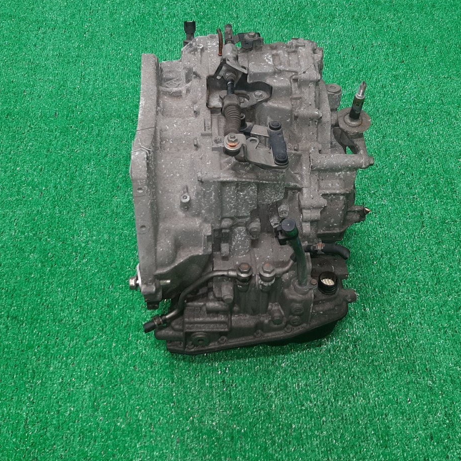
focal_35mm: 36
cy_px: 206
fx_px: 542
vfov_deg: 46.0
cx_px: 221
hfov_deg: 46.0
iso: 102
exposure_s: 1/50
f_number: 1.7
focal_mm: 3.93
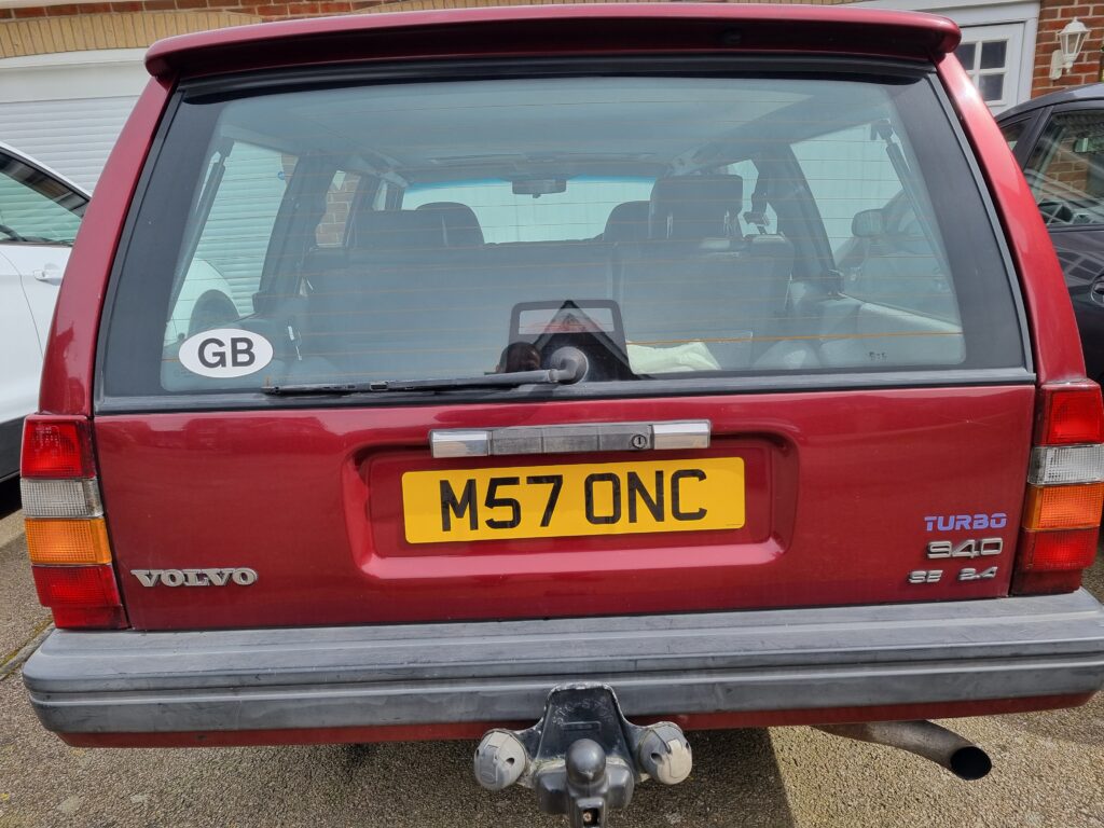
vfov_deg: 53.1
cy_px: 414
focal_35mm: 26
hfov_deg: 67.3
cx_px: 552
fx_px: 829
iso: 50
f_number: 1.8
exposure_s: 1/1048
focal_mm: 5.4
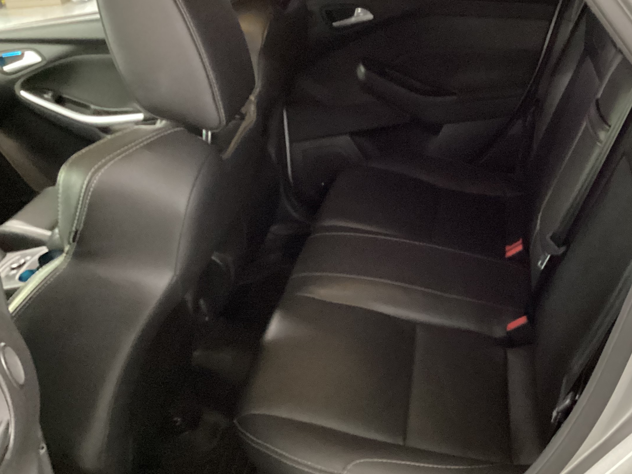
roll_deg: +5.4
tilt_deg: -27.4
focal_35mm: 47
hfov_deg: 40.2
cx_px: 392
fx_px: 858
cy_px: 260
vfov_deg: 30.9
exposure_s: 1/17
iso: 640
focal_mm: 3.3
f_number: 2.4
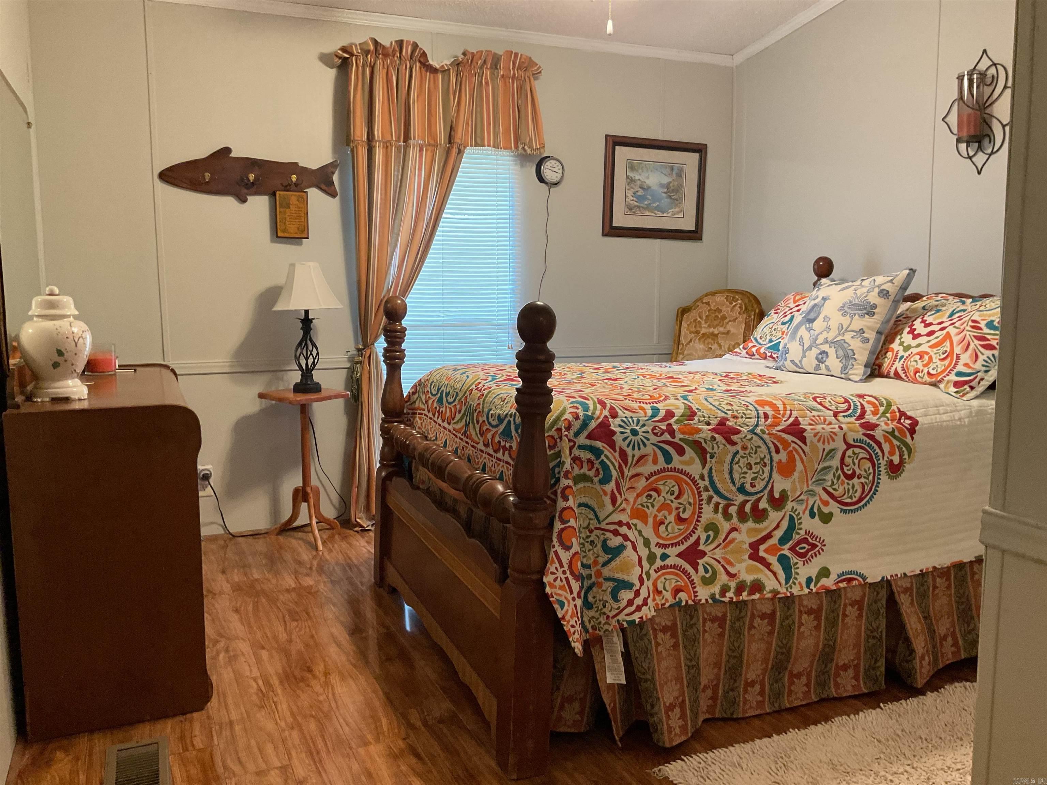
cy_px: 392
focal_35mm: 29
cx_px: 524
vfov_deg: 48.2
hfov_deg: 61.7
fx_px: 877
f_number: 1.8
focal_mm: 3
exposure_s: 1/60
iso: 160
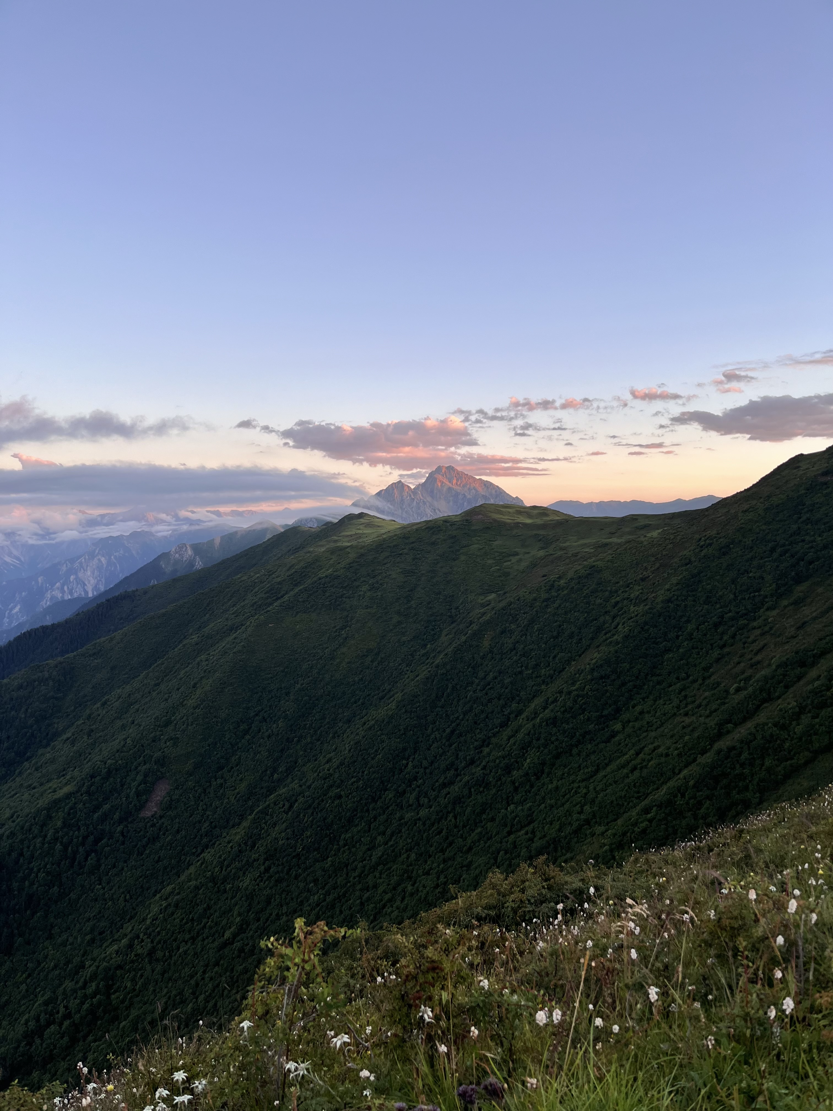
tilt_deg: -3.3
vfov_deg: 67.3
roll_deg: +1.9
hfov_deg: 53.1
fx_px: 834
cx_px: 416
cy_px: 556
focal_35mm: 26
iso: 40
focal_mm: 5.1
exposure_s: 1/200
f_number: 1.6
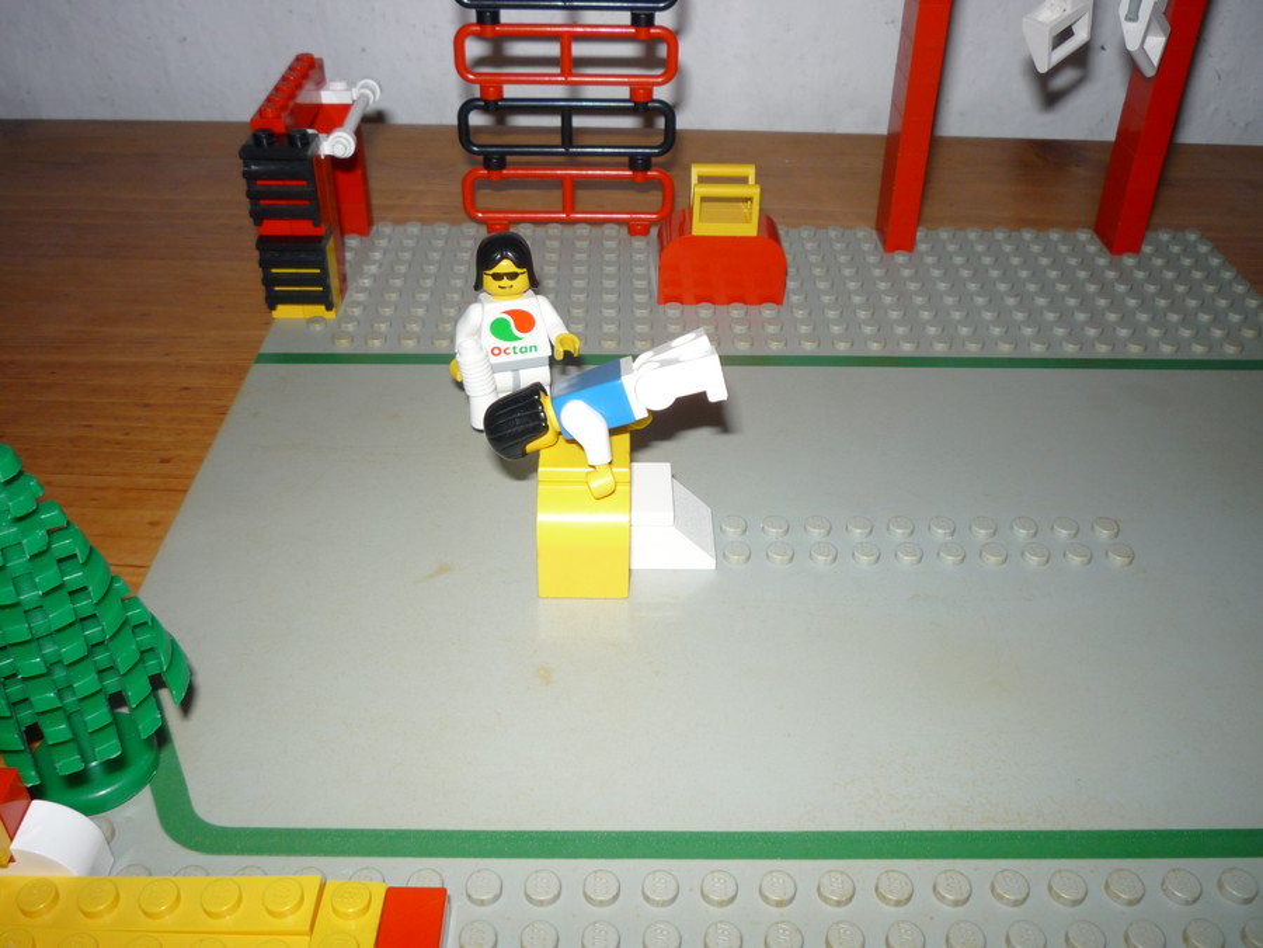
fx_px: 1168
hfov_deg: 56.8
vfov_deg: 44.2
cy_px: 474
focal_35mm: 32
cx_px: 632
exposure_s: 1/30
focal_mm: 5.2
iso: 100
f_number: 4
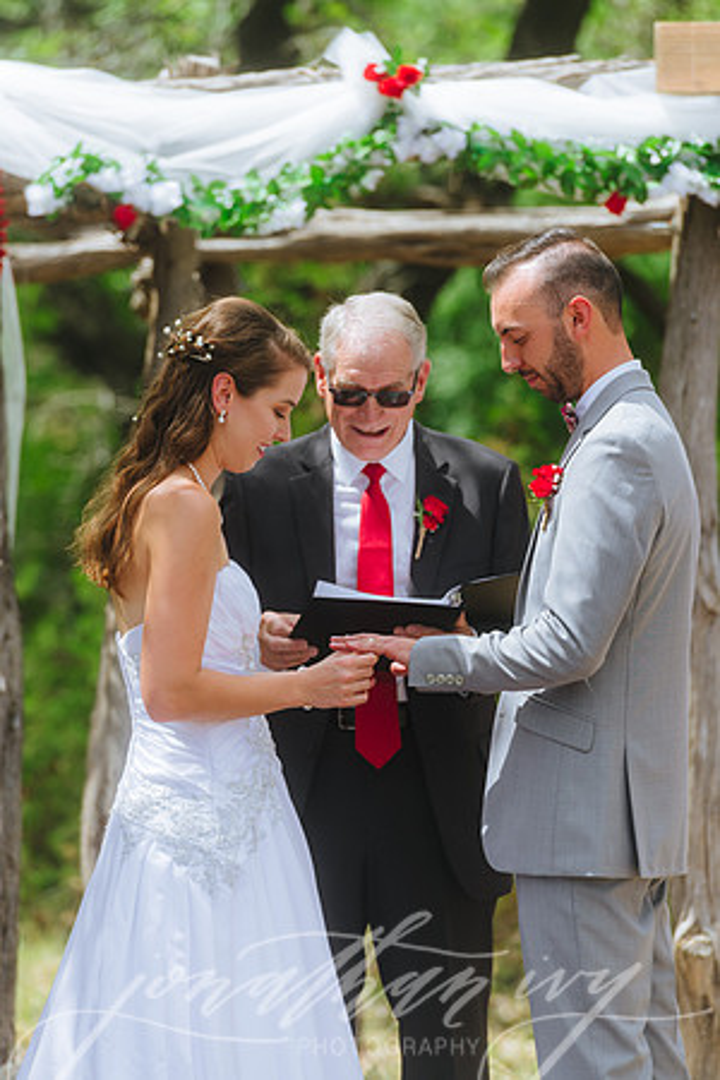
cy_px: 540
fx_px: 6000
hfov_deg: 6.9
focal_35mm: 200
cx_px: 360
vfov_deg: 10.3
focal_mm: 200
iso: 160
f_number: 3.2
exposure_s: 1/800
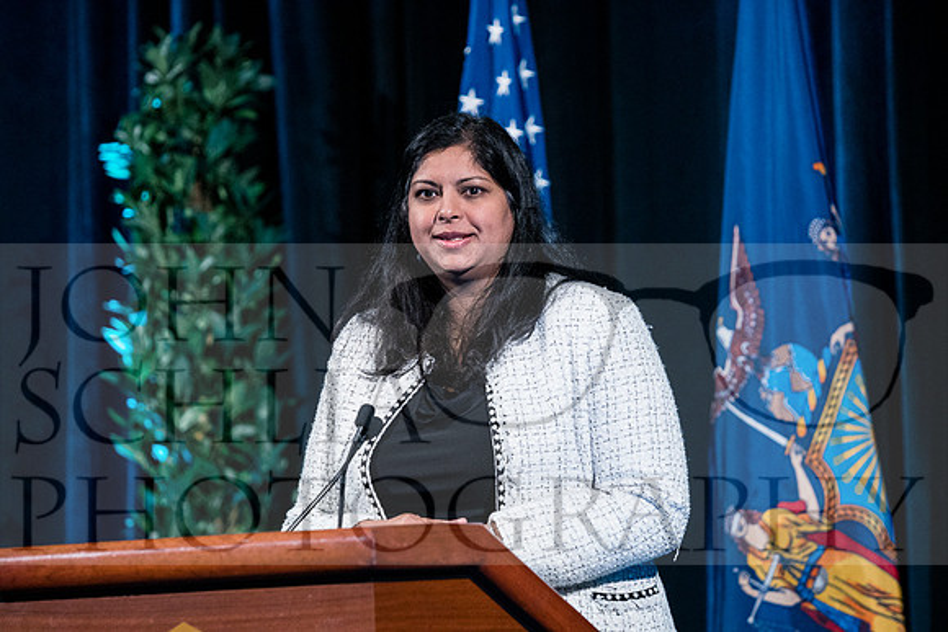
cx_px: 474
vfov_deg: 4.6
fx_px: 7901
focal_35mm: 300
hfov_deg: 6.9
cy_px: 316
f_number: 3.5
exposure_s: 1/125
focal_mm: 200
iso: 3200
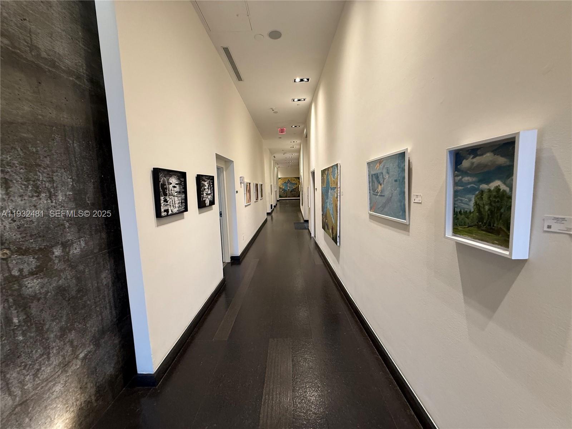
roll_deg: +2.2
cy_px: 214
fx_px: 231
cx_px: 286
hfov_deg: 102.1
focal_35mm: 14
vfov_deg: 85.7
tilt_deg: -4.7
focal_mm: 2.22
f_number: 2.2
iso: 200
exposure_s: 1/60
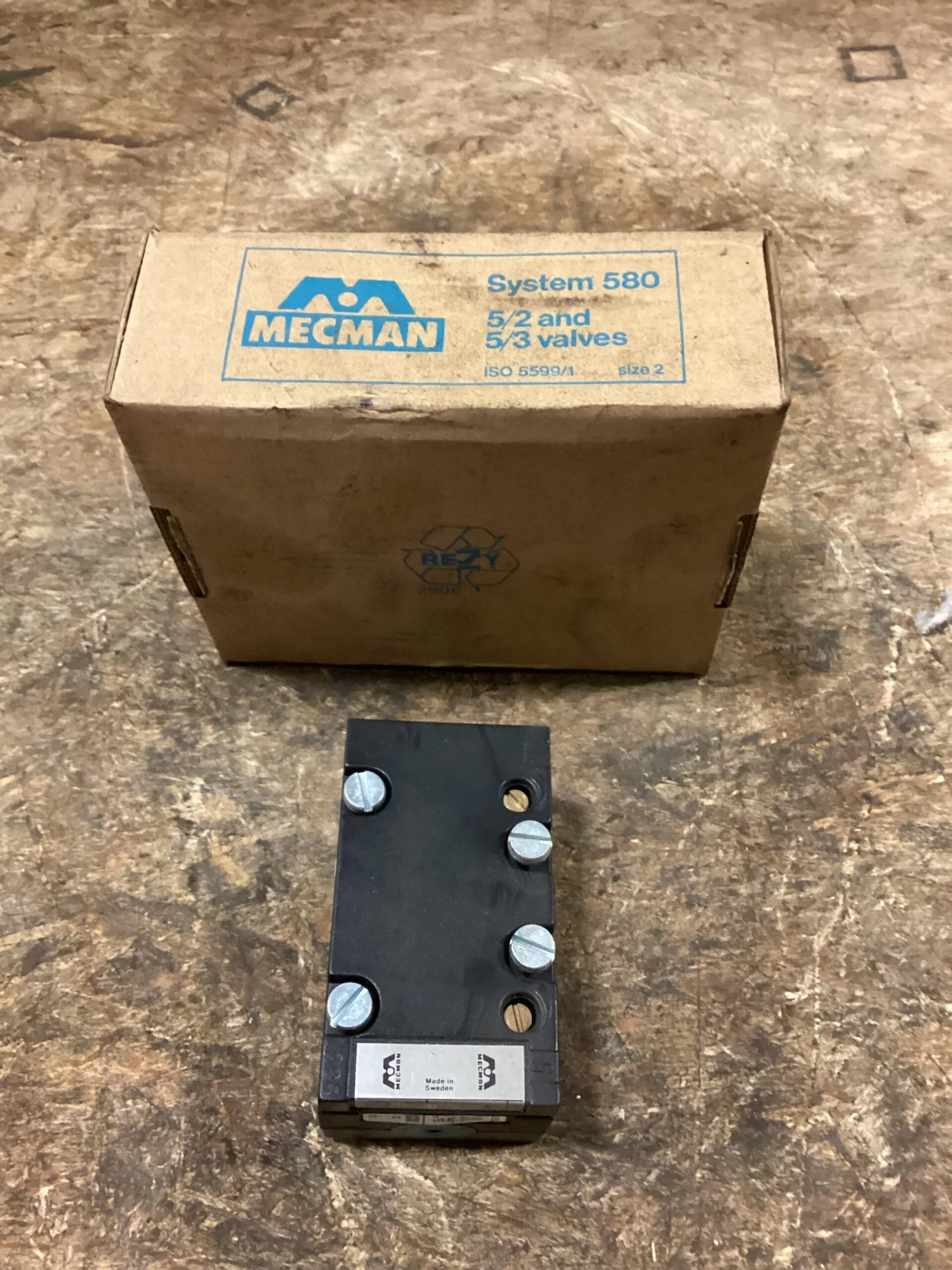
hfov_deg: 45.4
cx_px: 476
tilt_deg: -58.9
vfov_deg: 58.4
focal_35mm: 31
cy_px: 635
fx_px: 1137
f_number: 2.4
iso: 640
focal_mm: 3.3
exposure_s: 1/30
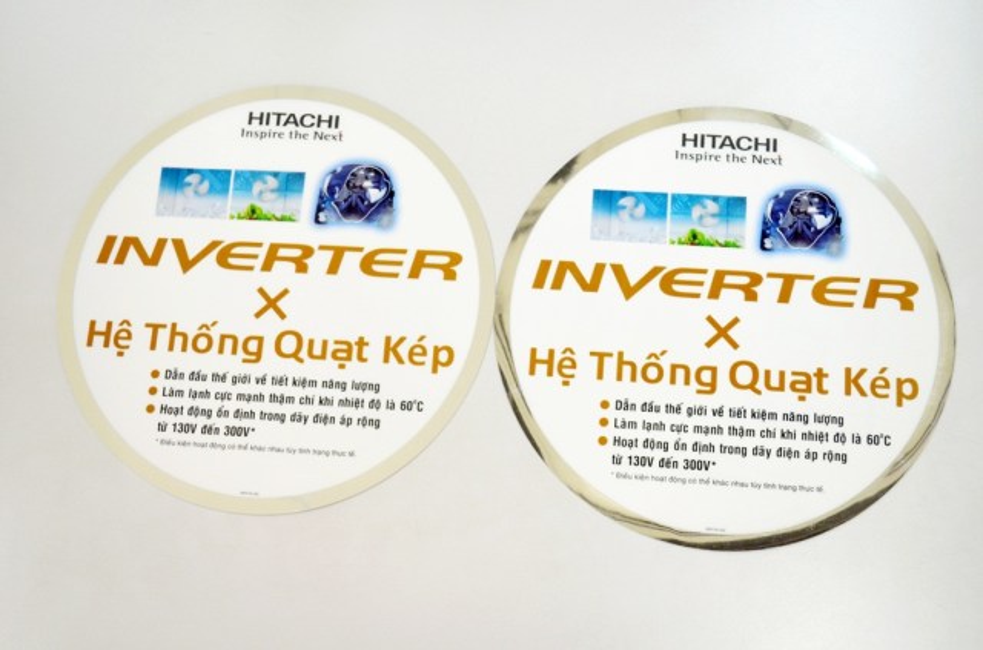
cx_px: 492
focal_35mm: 42
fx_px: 1144
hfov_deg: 46.5
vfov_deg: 31.7
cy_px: 325
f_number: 4.5
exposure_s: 1/80
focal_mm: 28
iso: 400
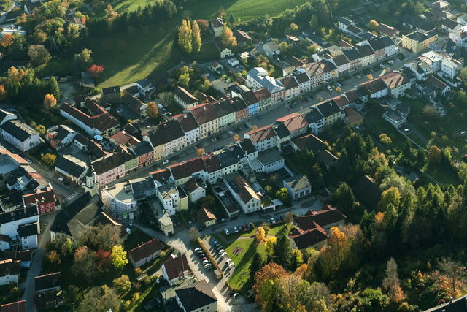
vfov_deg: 21.9
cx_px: 234
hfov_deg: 32.4
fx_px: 804
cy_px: 156
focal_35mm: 62
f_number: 8
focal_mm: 62
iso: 640
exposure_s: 1/2500
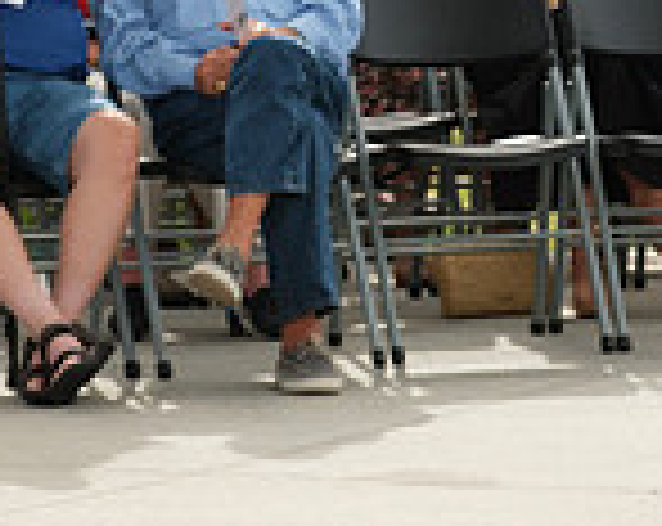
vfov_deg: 5.0
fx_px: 6023
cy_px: -47
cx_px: 667
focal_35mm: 308
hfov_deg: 6.3
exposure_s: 1/2500
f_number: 2.8
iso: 400
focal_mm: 55
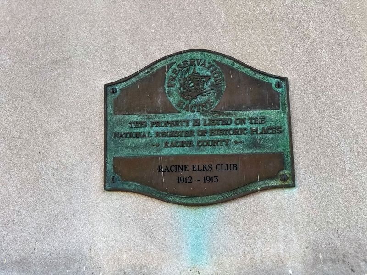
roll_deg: +1.3
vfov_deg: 56.8
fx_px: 254
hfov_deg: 71.6
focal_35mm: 24
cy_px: 138
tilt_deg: +7.8
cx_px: 184
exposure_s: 1/501
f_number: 1.78
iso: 80
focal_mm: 6.86
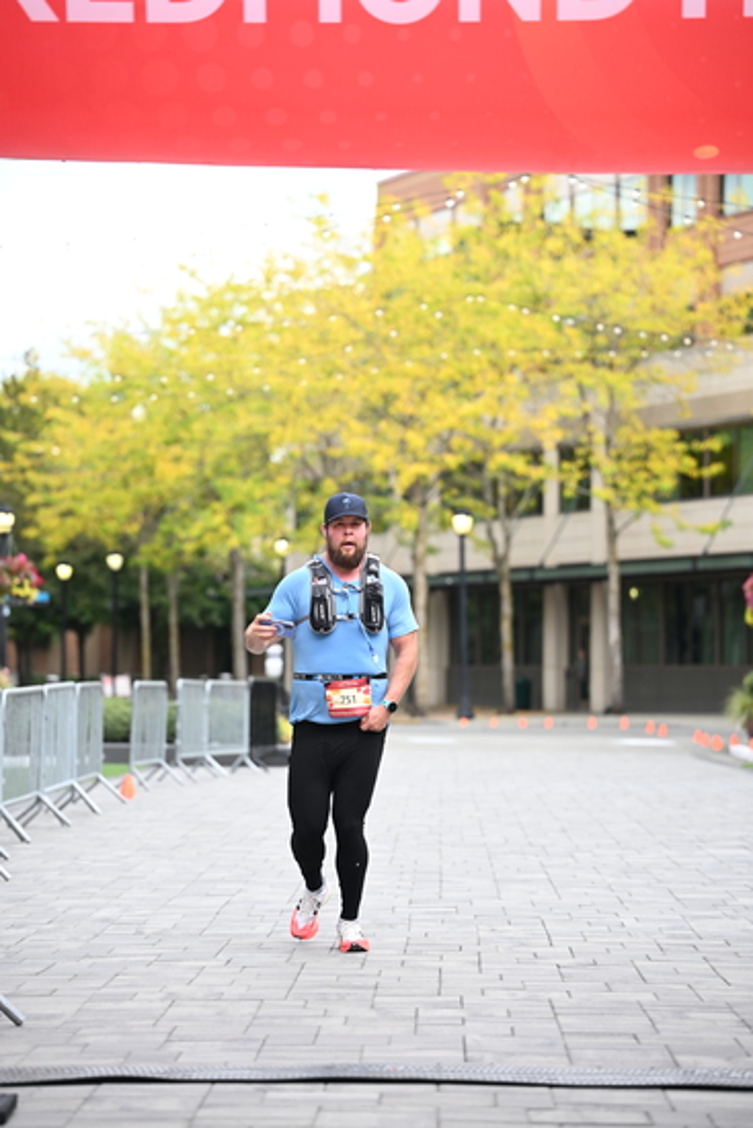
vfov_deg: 18.6
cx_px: 376
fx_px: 3449
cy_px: 564
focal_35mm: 110
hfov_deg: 12.5
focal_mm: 110
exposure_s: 1/1250
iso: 640
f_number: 2.8
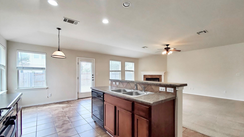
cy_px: 71
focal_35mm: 15
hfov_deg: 102.9
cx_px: 128
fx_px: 97
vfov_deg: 70.5
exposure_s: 1/60
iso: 80
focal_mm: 1.8
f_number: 2.2
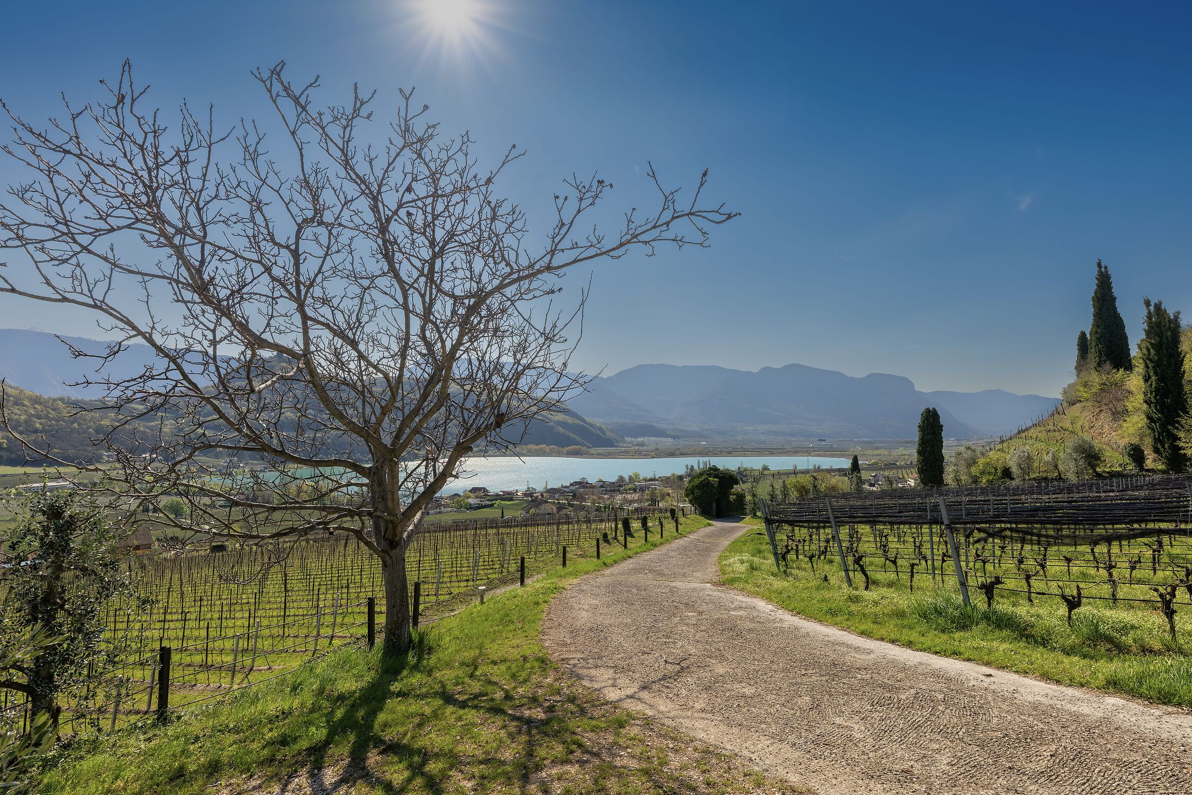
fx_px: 580
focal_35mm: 18
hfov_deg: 91.5
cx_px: 601
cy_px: 385
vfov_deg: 68.8
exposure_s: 1/500
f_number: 8
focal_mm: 16.5
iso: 80
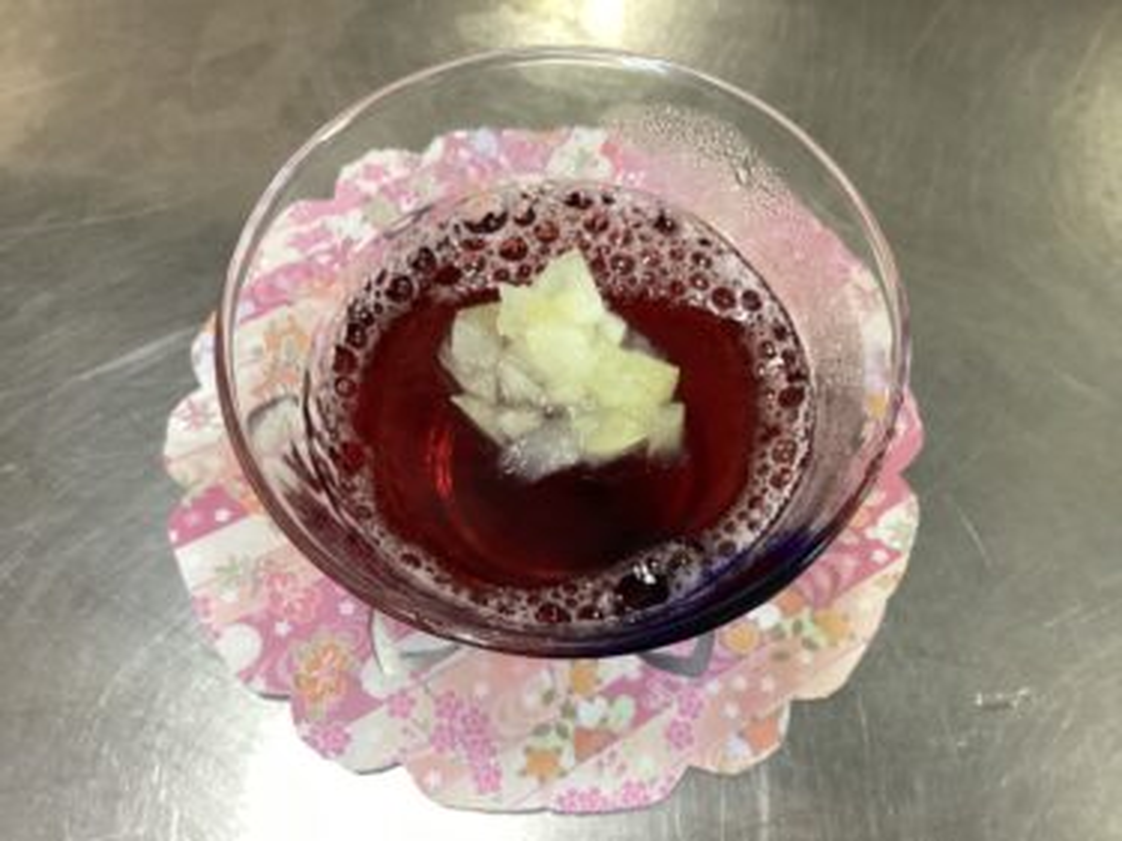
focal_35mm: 31
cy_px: 420
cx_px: 561
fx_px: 1004
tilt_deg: -65.5
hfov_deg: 58.4
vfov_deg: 45.4
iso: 200
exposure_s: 1/50
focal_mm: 3.3
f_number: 2.4
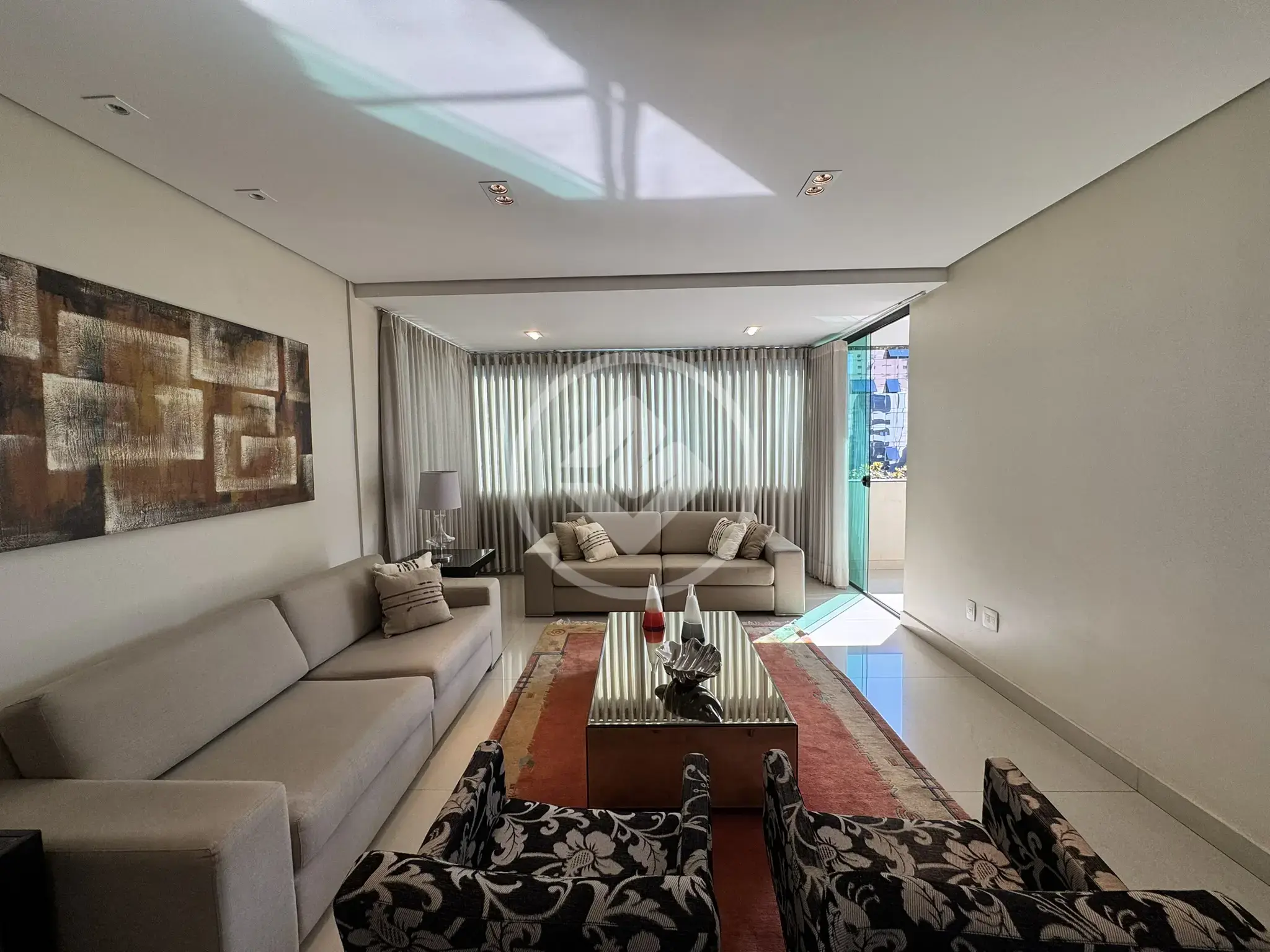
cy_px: 476
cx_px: 635
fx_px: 514
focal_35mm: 14
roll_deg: +0.6
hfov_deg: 102.1
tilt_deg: -4.1
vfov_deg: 85.7
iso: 40
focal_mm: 2.22
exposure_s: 1/231
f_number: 2.2
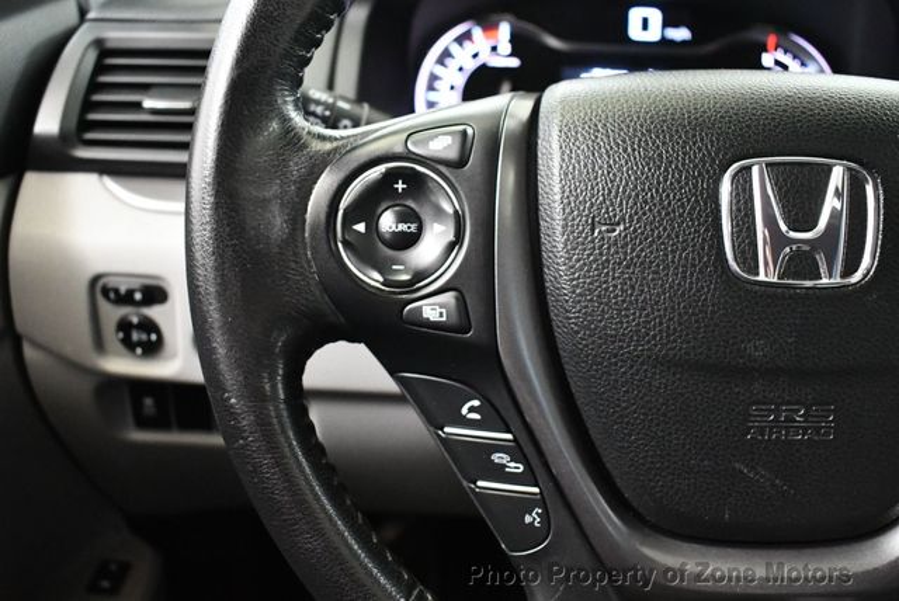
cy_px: 300
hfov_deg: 53.1
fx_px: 900
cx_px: 450
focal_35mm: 36
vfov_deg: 36.9
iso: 5000
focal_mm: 18
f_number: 3.5
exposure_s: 1/60
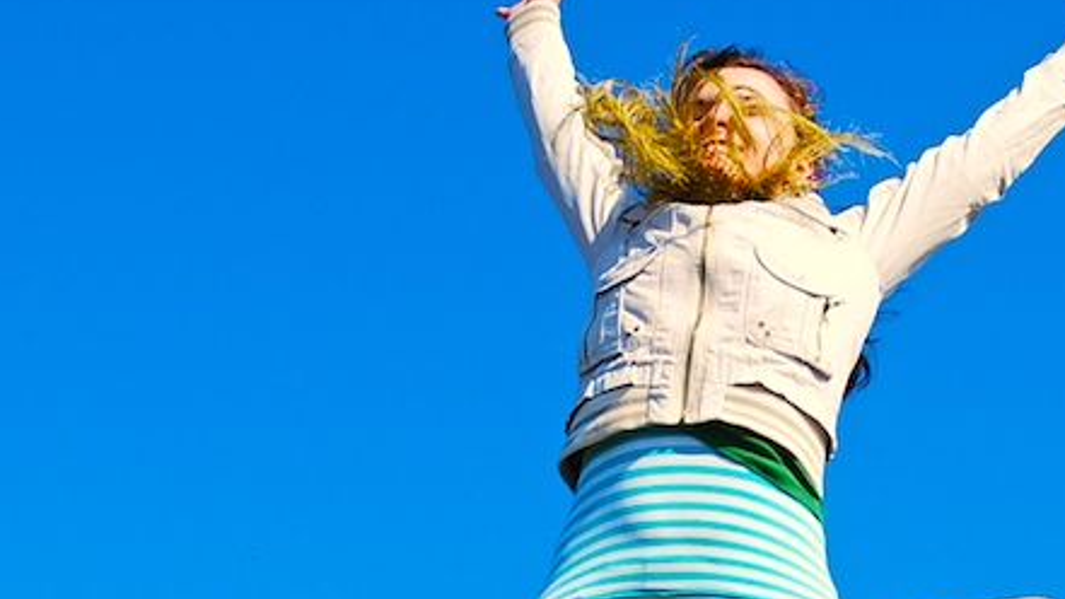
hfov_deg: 27.5
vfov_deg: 15.6
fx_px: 2173
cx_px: 638
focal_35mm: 77
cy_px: 454
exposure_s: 1/320
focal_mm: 27
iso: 100
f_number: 7.1
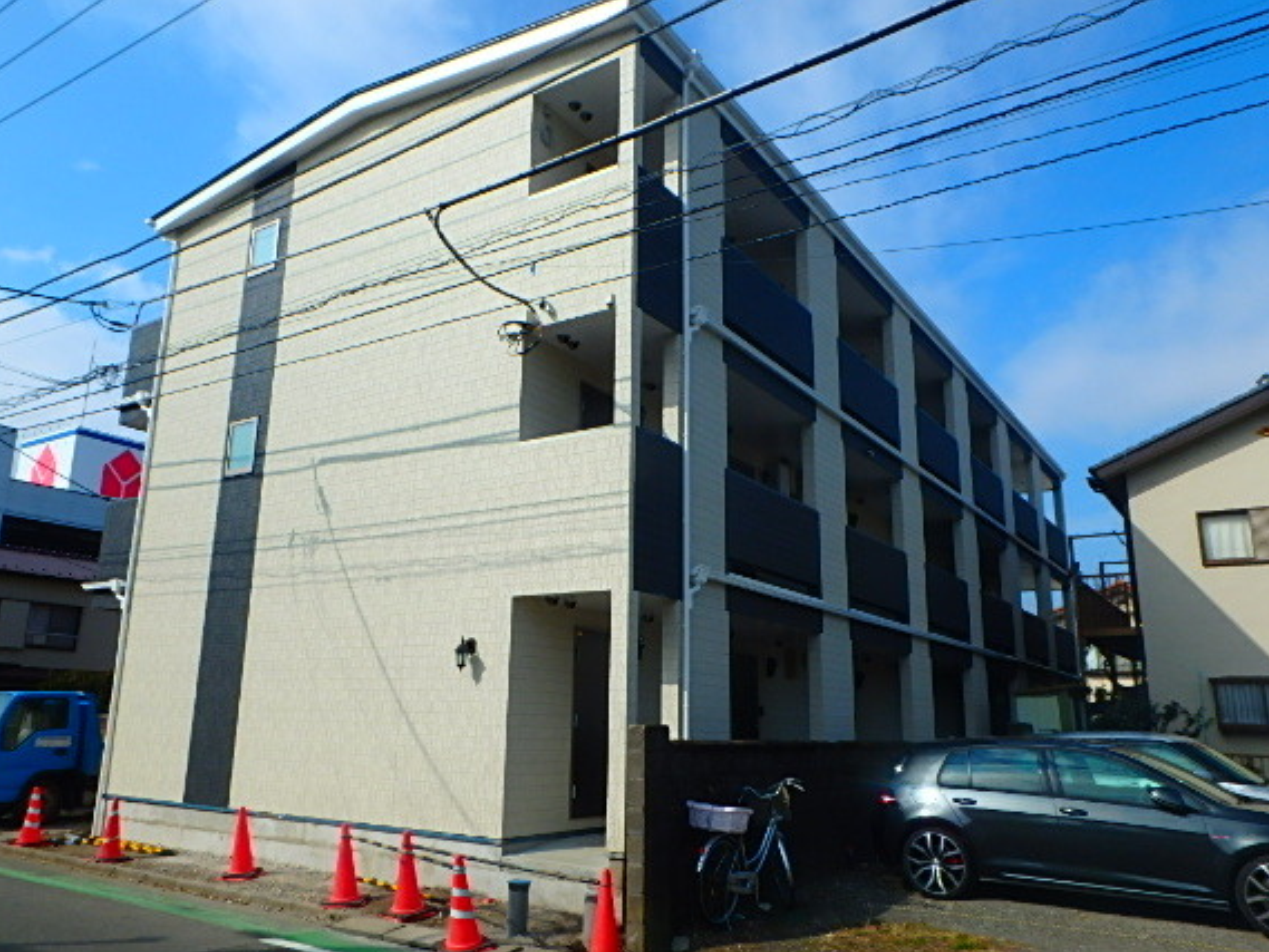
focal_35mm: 27
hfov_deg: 65.2
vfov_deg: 51.4
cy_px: 493
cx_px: 582
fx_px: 990
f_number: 6.5
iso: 125
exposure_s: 1/640
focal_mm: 4.2
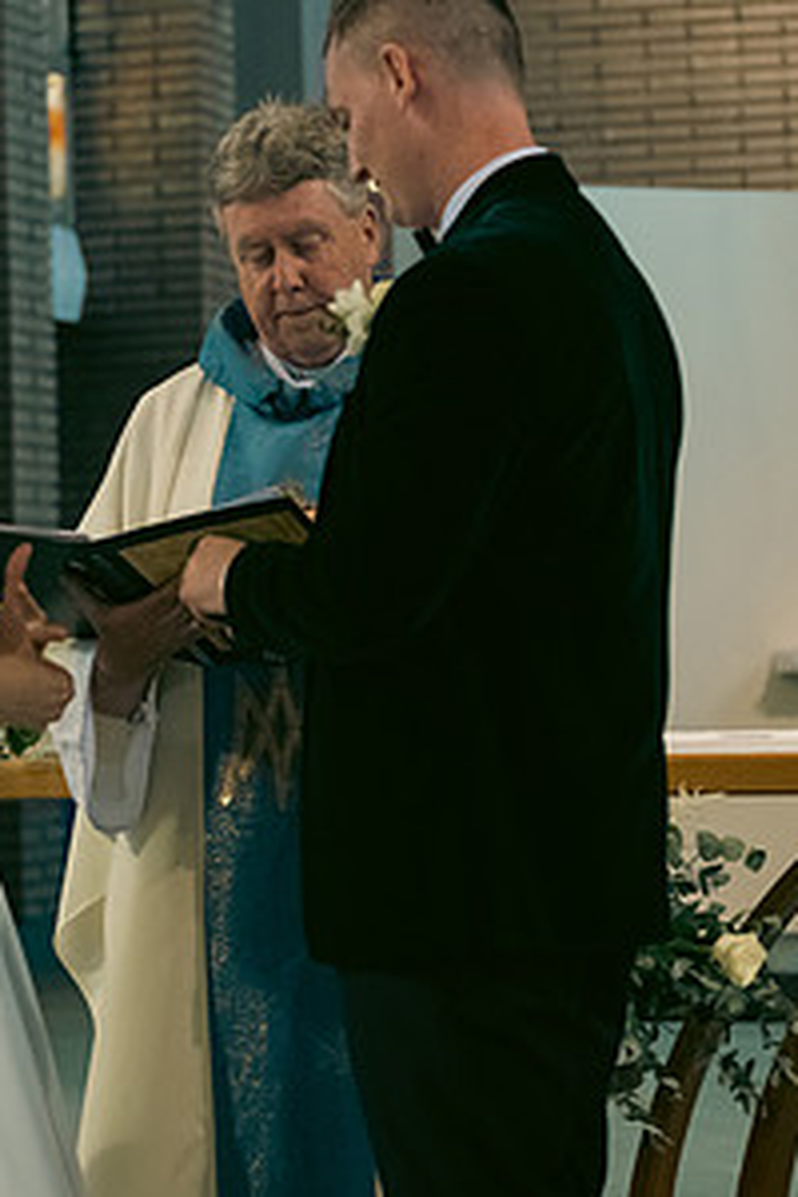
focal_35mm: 112
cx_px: 407
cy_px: 517
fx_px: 3724
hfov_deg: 12.2
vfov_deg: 18.3
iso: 1000
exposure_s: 1/160
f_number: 3.5
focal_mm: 58
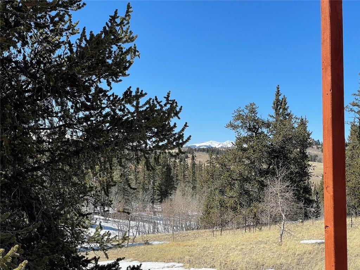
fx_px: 541
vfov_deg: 28.0
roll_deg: -1.6
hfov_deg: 36.8
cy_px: 135
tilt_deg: +2.3
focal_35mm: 52
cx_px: 180
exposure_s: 1/1410
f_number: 2
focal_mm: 6
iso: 25
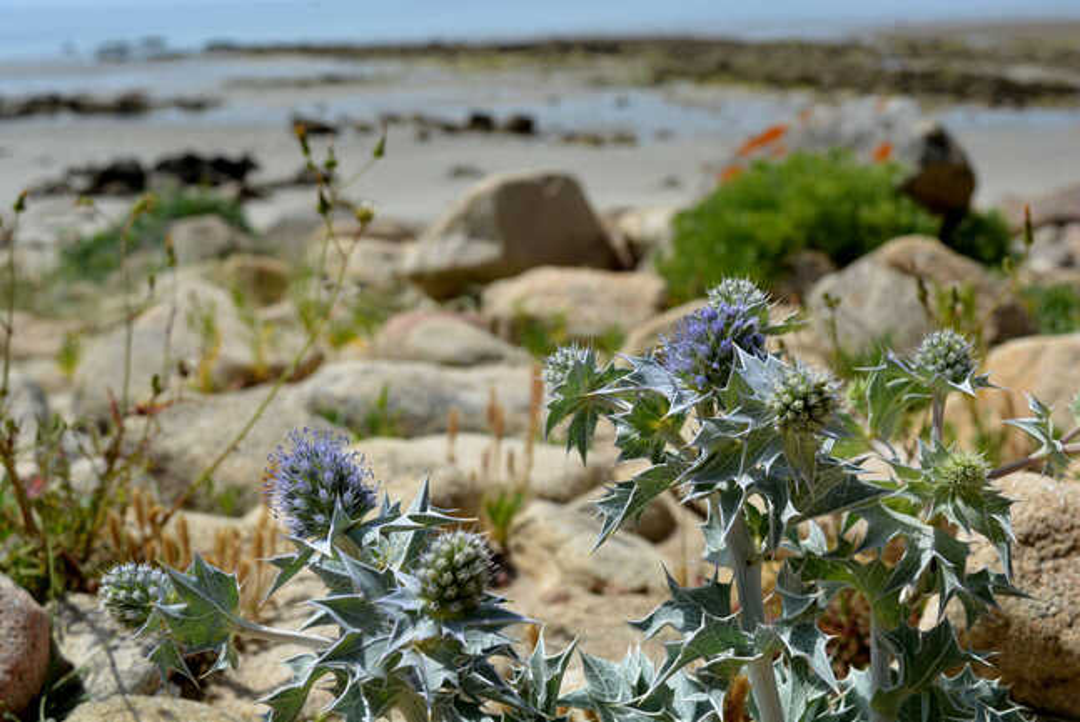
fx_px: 1352
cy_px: 361
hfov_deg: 43.6
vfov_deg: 29.9
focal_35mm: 45
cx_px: 540
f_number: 8
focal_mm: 30
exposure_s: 1/500
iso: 100
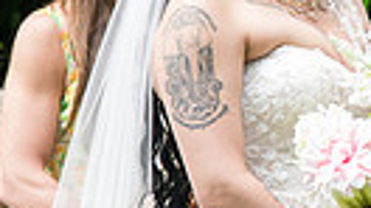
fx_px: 3175
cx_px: 453
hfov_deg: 6.6
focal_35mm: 323
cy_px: -21
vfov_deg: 3.7
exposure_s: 1/400
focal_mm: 70
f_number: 3.2
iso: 1000
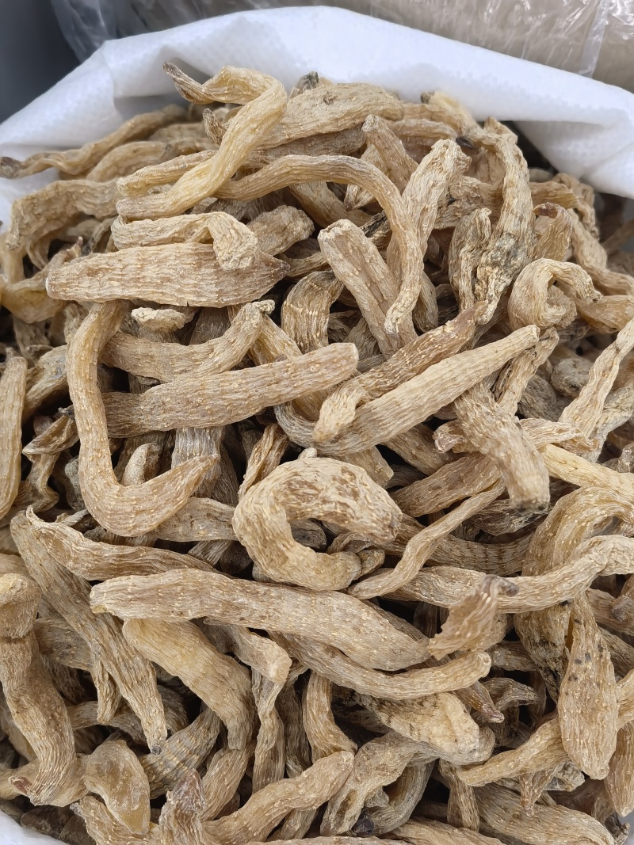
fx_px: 659
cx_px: 317
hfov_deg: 51.3
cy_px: 422
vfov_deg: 65.3
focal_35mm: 27
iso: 500
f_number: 1.8
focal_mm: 5.54
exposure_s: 1/99.9
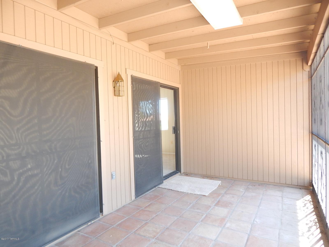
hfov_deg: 76.4
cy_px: 124
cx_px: 164
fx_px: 209
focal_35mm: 22
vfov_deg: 61.1
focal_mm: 4
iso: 180
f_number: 3
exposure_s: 1/30
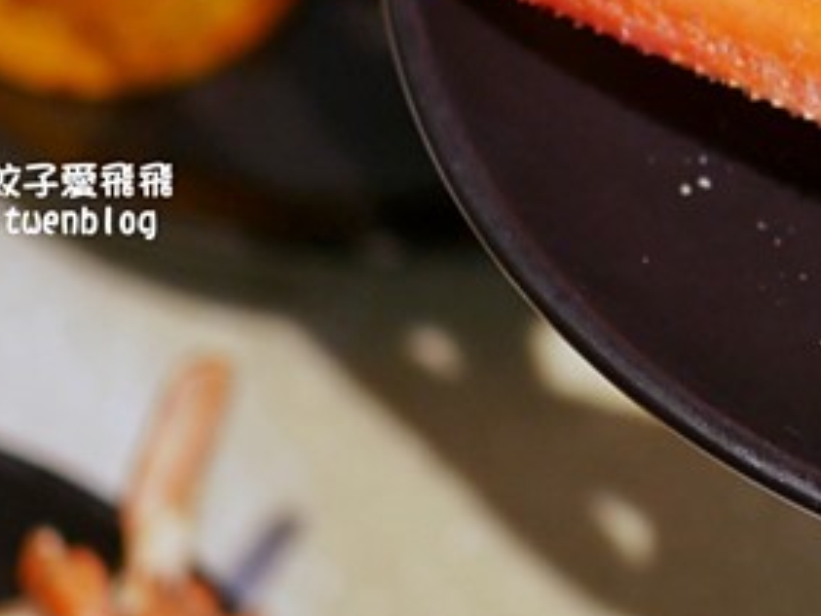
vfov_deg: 8.3
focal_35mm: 178
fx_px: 4223
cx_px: 1189
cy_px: -112
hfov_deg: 10.7
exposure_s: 1/100
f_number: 1.8
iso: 200
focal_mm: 25
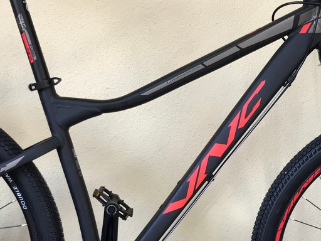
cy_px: 166
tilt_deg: -12.3
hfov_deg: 27.7
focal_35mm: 70
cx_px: 197
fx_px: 649
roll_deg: -2.8
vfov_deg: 20.9
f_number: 1.8
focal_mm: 3.99
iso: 50
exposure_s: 1/33
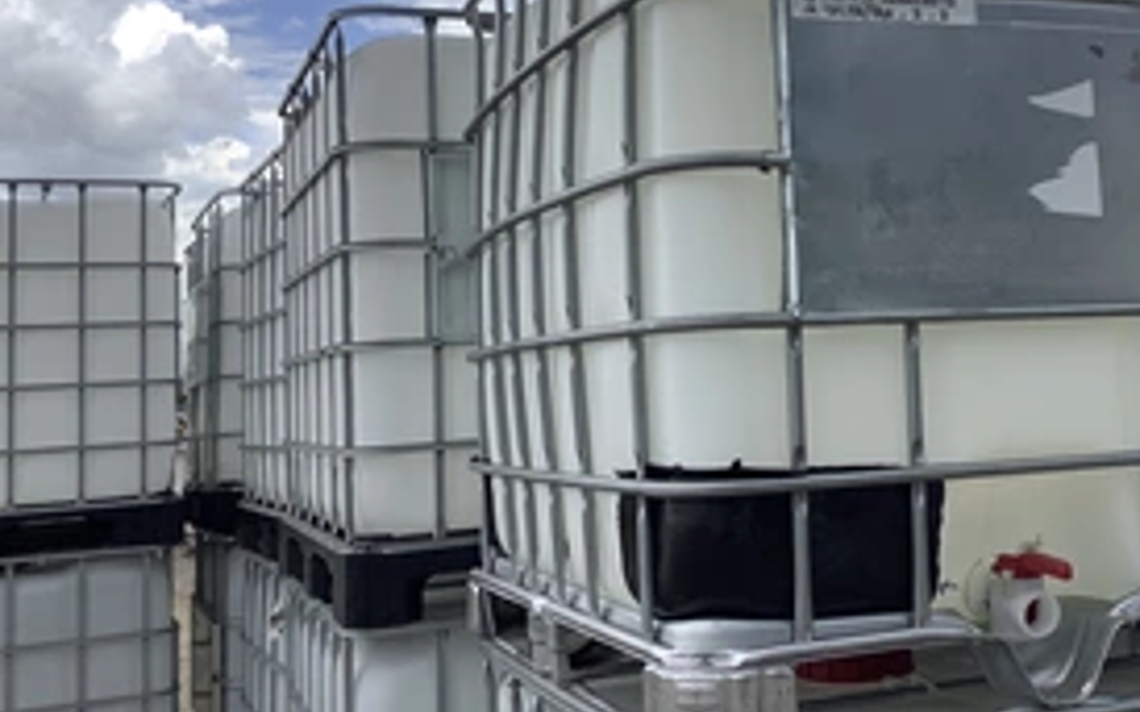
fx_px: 1491
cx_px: 795
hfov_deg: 41.1
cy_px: 204
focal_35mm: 48
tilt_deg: +7.1
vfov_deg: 26.6
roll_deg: +2.7
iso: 25
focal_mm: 3.3
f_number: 2.4
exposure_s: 1/1294
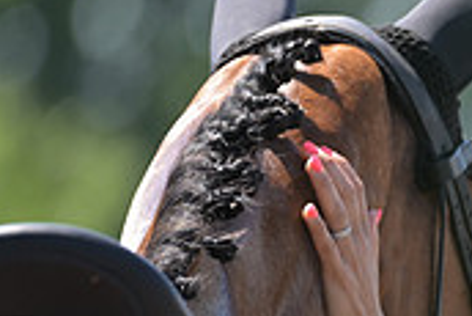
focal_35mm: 1348
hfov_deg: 1.5
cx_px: 785
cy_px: 298
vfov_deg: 1.0
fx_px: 17688
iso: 640
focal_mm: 400
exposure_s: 1/1250
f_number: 5
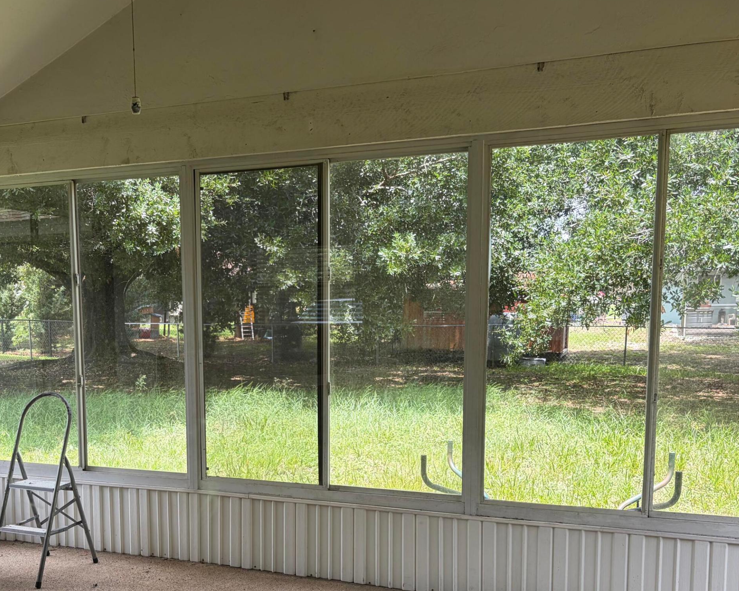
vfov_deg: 37.6
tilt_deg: -7.5
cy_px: 414
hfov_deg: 46.5
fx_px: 853
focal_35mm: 39
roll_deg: +1.2
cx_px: 282
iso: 32
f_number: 1.6
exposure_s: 1/135
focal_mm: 5.96
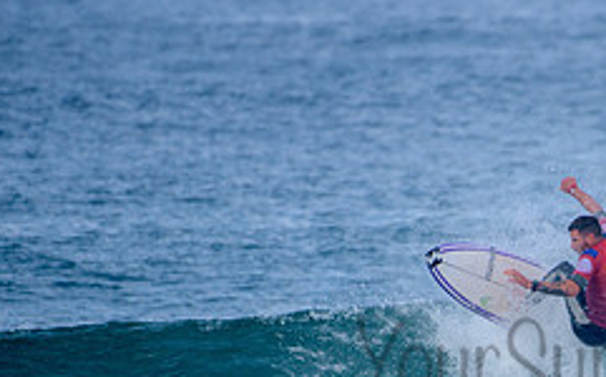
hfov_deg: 1.7
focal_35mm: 1229
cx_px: 616
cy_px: 336
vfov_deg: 1.1
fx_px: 20274
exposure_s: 1/2000
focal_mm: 500
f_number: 5.6
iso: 220
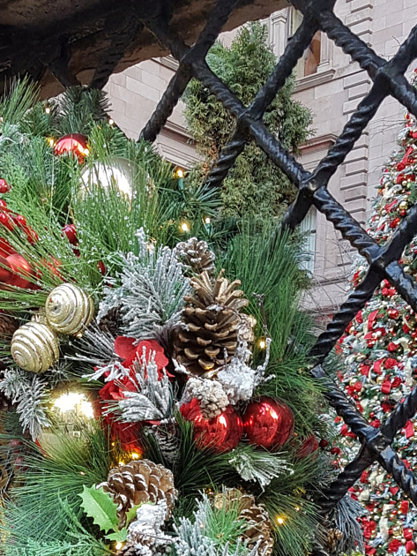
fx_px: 1059
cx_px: 205
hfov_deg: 22.3
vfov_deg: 27.3
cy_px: 589
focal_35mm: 66
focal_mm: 4.2
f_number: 1.7
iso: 64
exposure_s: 1/60
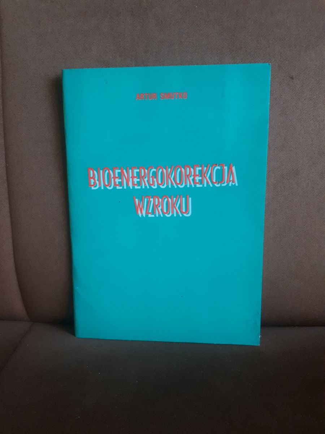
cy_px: 217
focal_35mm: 27
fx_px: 338
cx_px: 162
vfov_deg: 65.3
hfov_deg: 51.4
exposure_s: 1/17
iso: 500
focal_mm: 3.6
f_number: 1.9
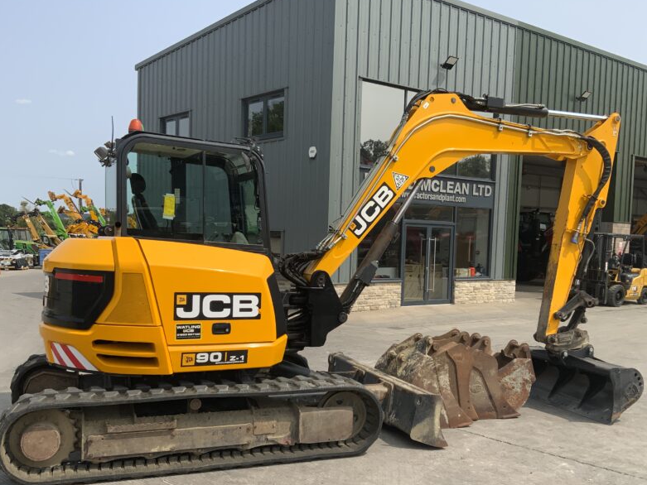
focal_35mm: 38
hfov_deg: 48.9
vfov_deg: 37.6
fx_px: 710
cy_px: 280
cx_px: 343
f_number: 1.8
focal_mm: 3
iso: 16
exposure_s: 1/1912
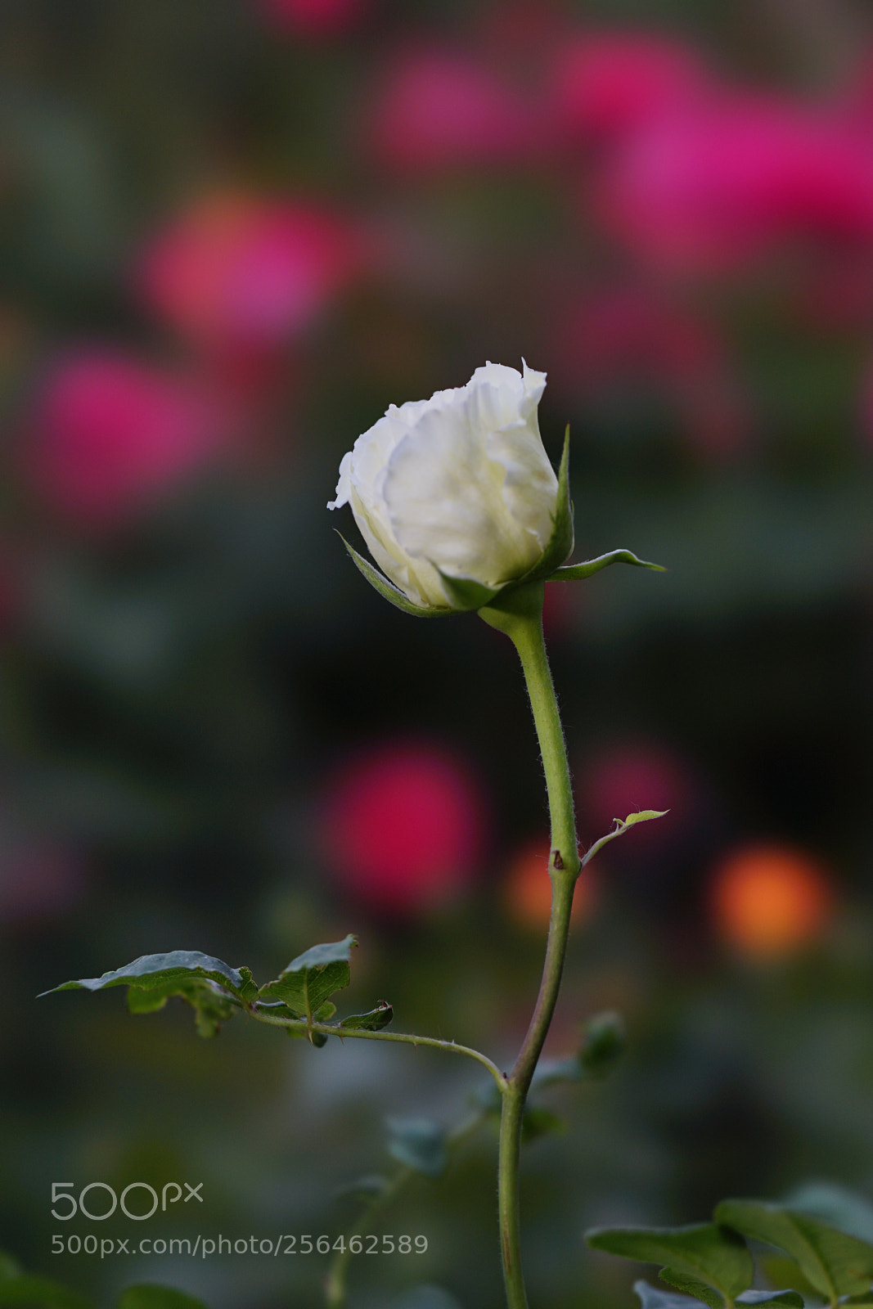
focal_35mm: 100
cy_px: 654
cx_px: 436
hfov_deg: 13.7
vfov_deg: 20.4
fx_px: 3636
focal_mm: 100
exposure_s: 1/100
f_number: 5.6
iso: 125
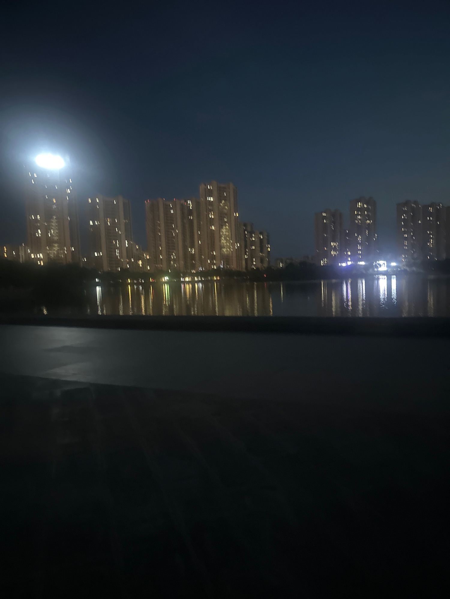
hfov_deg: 56.8
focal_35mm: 24
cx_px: 225
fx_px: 416
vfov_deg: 71.6
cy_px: 300
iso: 2500
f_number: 1.78
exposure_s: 1/15
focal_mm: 6.86
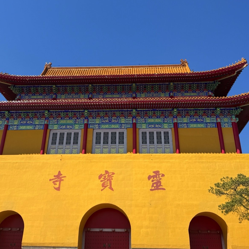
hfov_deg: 44.9
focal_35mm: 37
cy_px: 110
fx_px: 301
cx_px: 116
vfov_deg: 44.8
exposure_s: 1/3597
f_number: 1.78
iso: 80
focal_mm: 6.76
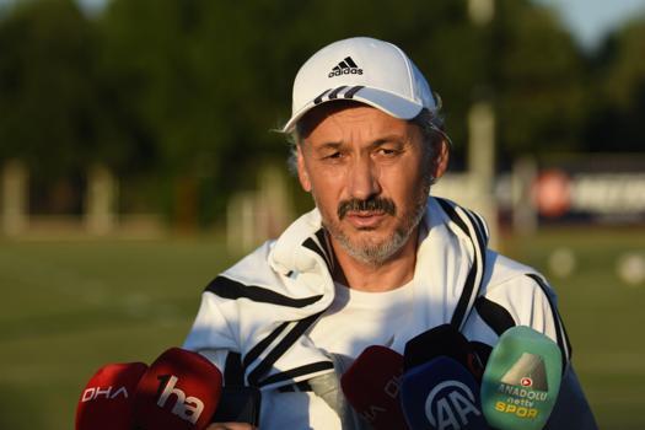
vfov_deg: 10.2
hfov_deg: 15.2
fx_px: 2419
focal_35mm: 135
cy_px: 215
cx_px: 322
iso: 100
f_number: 2.8
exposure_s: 1/1250
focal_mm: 90
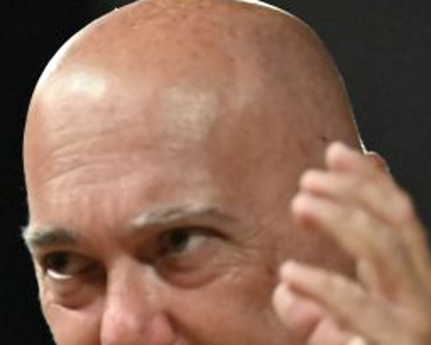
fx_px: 10281
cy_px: 345
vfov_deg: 1.9
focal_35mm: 806
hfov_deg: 2.4
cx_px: 144
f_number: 2.8
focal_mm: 200
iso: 6400
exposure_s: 1/800
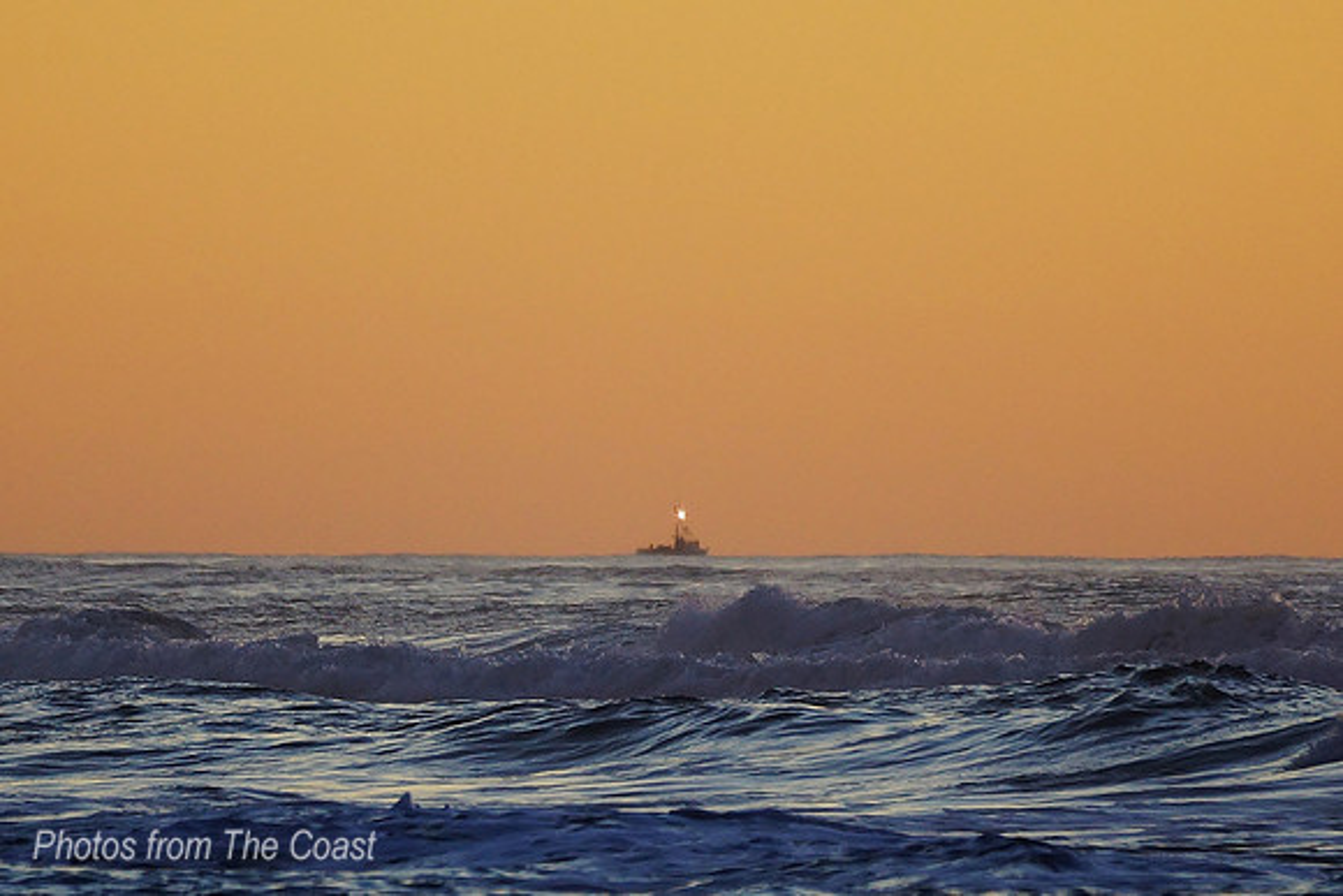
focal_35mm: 450
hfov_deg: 4.6
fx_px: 16791
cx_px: 672
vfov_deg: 3.1
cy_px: 448
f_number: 5.6
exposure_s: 1/500
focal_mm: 300
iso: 320
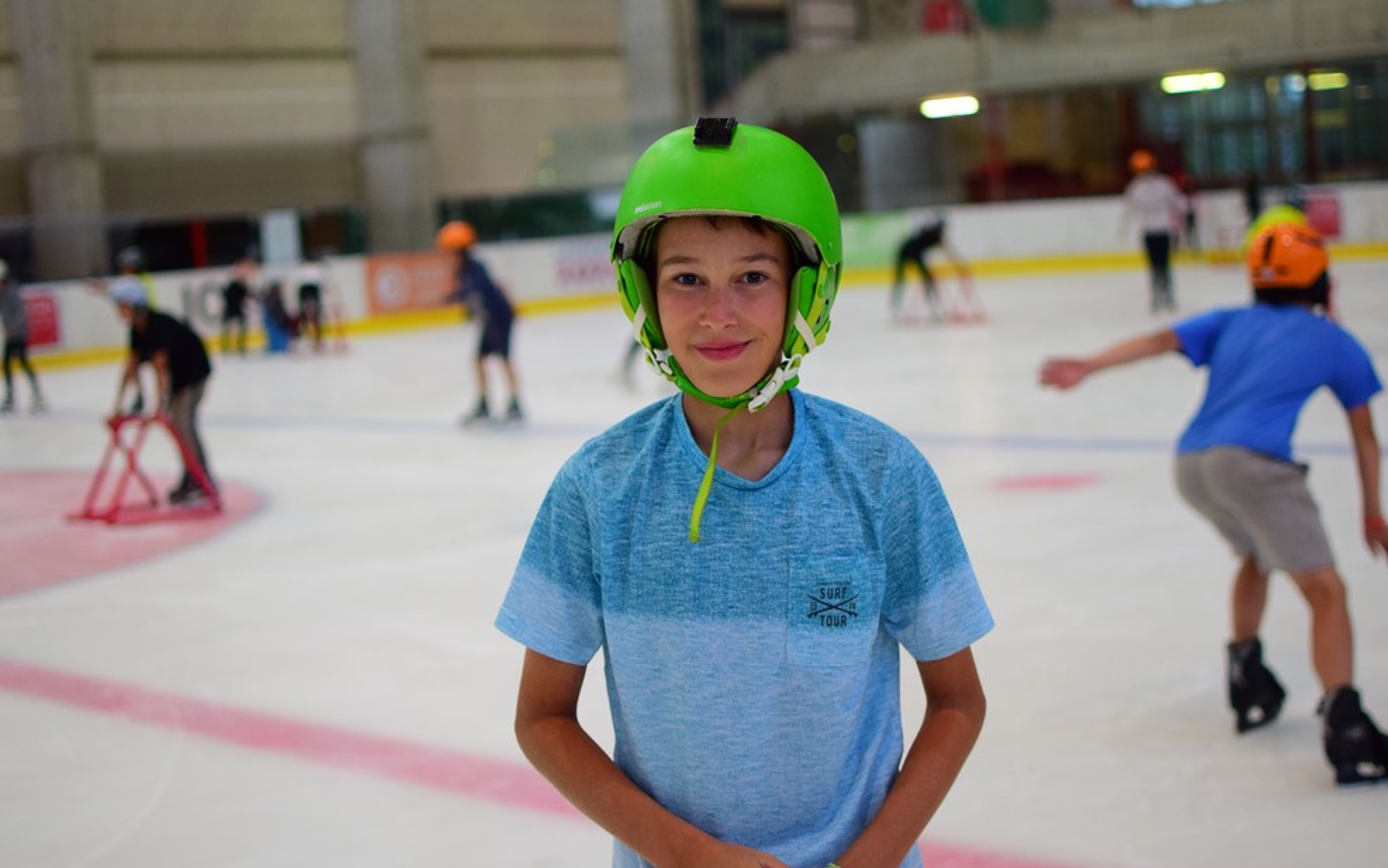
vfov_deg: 23.3
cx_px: 709
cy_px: 407
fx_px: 2101
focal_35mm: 56
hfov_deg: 36.6
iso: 900
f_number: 1.8
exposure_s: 1/400
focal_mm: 35
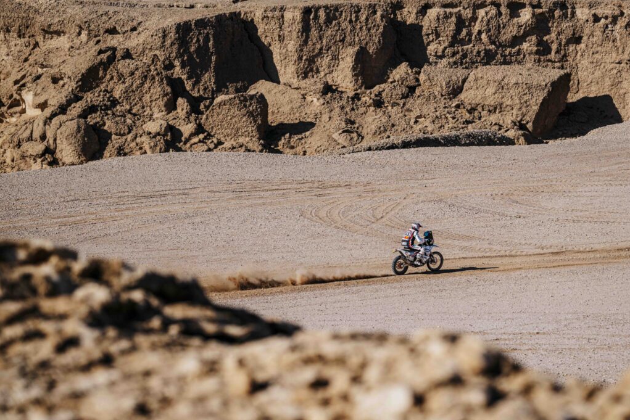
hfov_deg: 13.9
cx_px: 358
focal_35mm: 148
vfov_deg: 9.3
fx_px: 2590
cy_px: 181
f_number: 5.6
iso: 200
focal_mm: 130
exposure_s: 1/3200
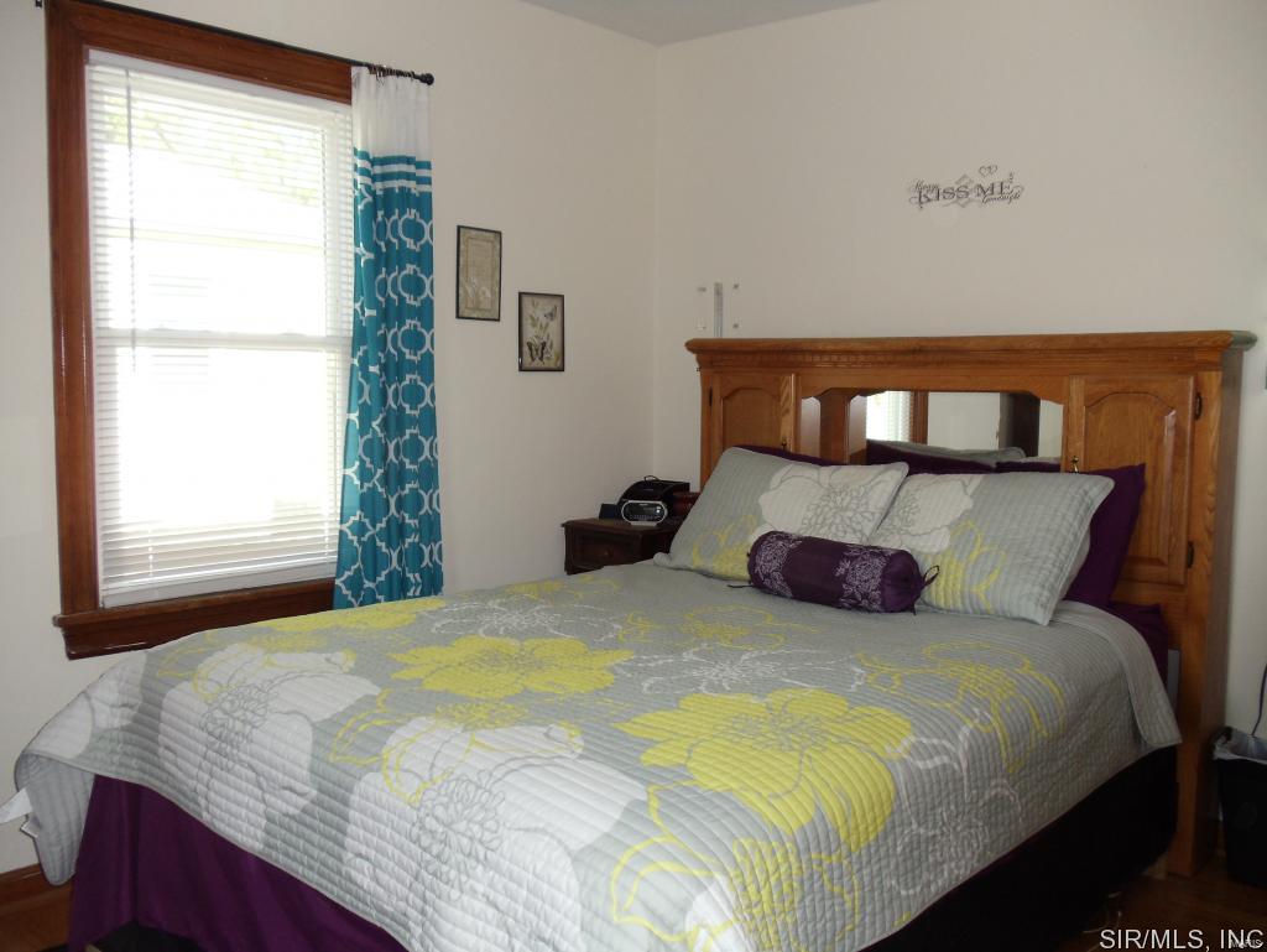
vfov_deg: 32.9
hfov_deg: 42.9
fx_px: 1611
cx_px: 634
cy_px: 476
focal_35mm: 44
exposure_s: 1/30
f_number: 3.5
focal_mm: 6
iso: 200
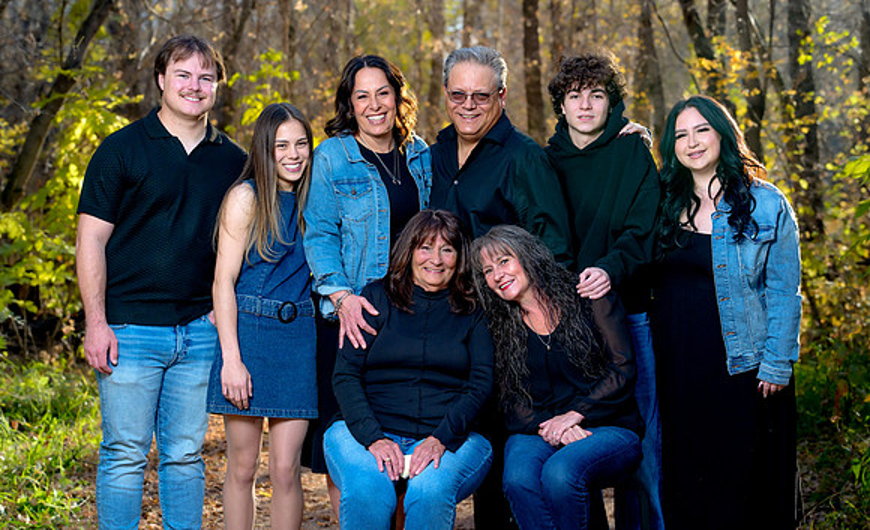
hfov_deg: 26.3
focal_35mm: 79
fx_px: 1858
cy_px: 302
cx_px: 435
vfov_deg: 16.2
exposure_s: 1/160
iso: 640
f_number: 4
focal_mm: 67
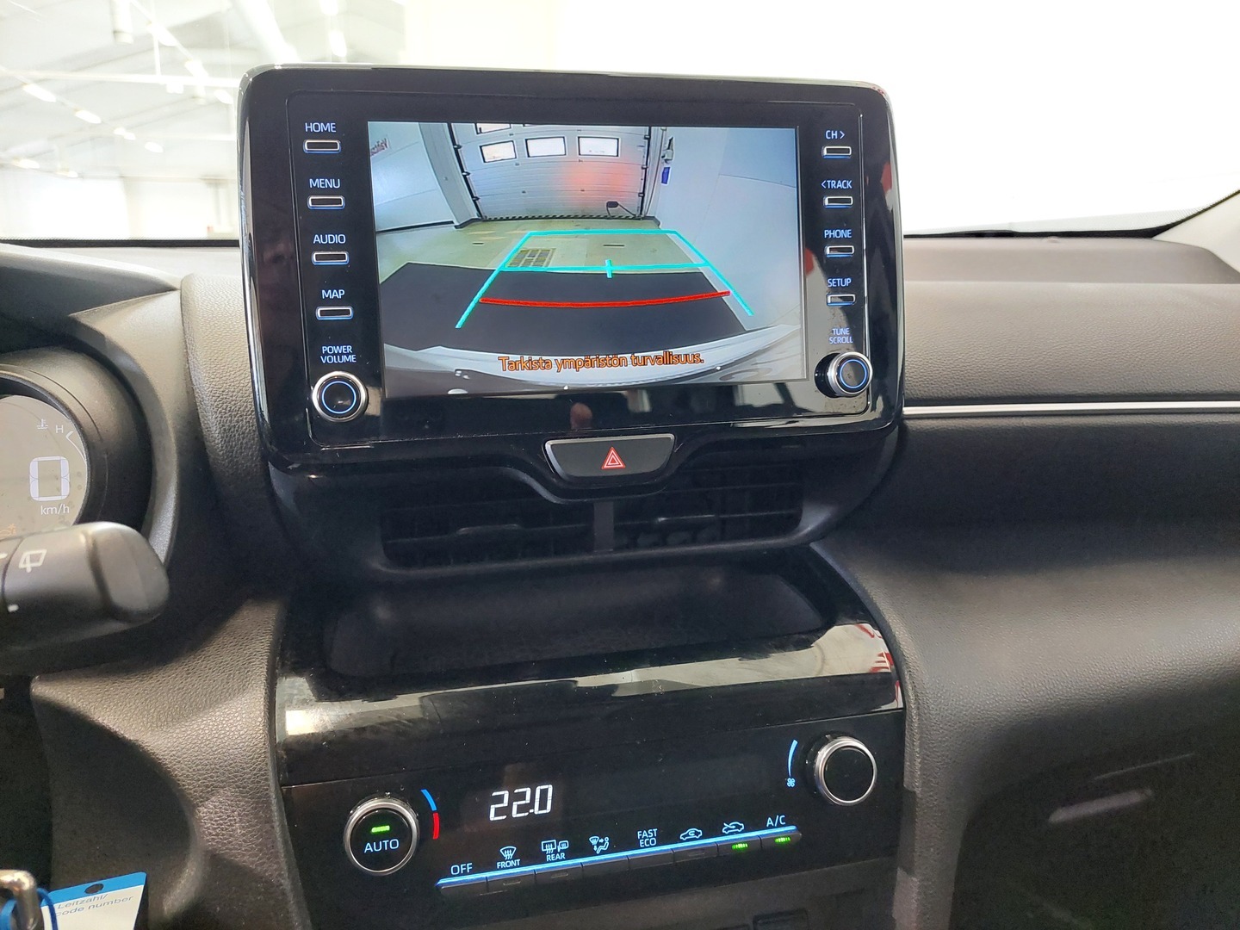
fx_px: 896
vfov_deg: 54.9
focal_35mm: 25
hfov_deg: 69.4
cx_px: 620
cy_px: 465
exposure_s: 1/25
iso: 500
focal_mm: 5.23
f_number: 1.8
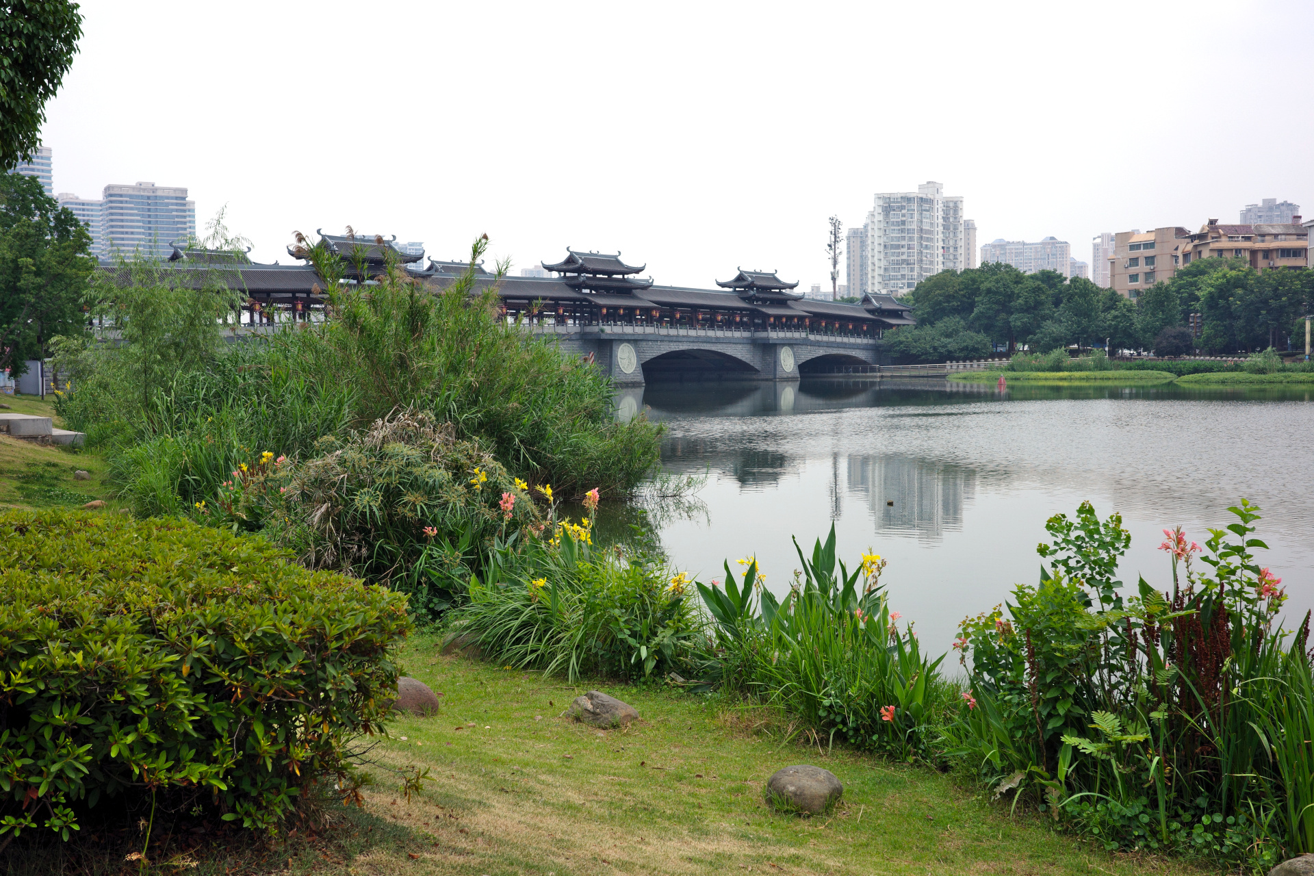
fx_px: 1460
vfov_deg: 33.4
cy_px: 438
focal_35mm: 40
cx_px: 657
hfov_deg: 48.5
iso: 200
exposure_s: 1/1000
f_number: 5.6
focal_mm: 26
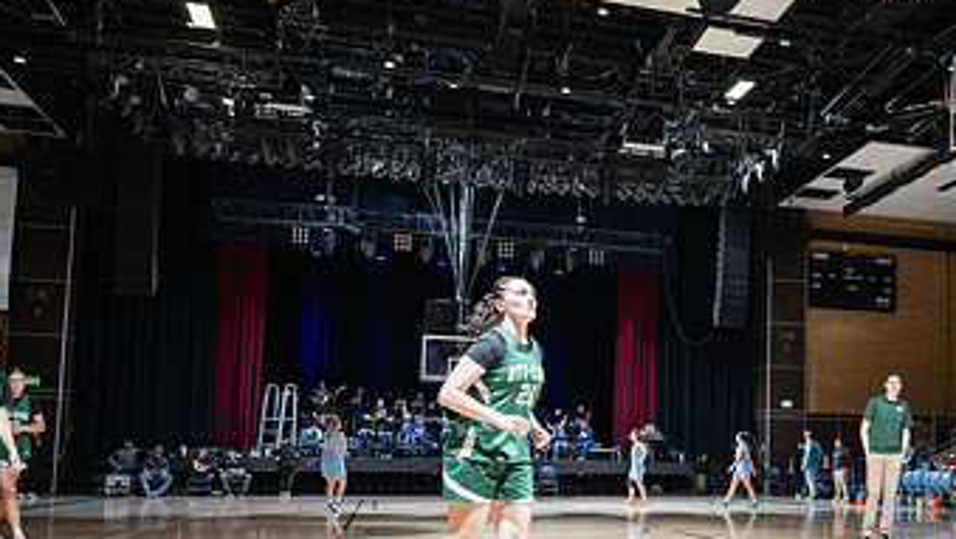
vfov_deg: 27.5
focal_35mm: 43
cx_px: 804
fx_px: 1090
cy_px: 368
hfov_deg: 44.3
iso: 80
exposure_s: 1/100
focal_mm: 24
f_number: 2.8
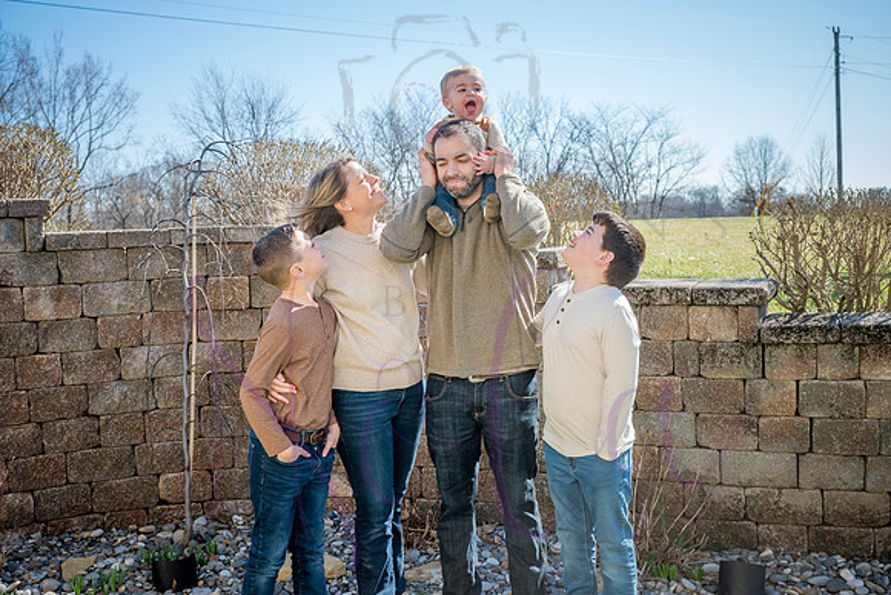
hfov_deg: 46.4
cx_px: 446
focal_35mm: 42
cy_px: 298
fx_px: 1040
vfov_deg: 31.9
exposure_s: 1/640
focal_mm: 42
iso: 400
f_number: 6.3
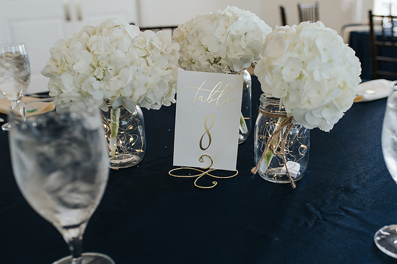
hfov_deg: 47.7
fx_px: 448
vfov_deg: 32.8
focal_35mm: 41
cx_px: 220
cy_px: 150
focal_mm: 35
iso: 800
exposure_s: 1/320
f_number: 3.5
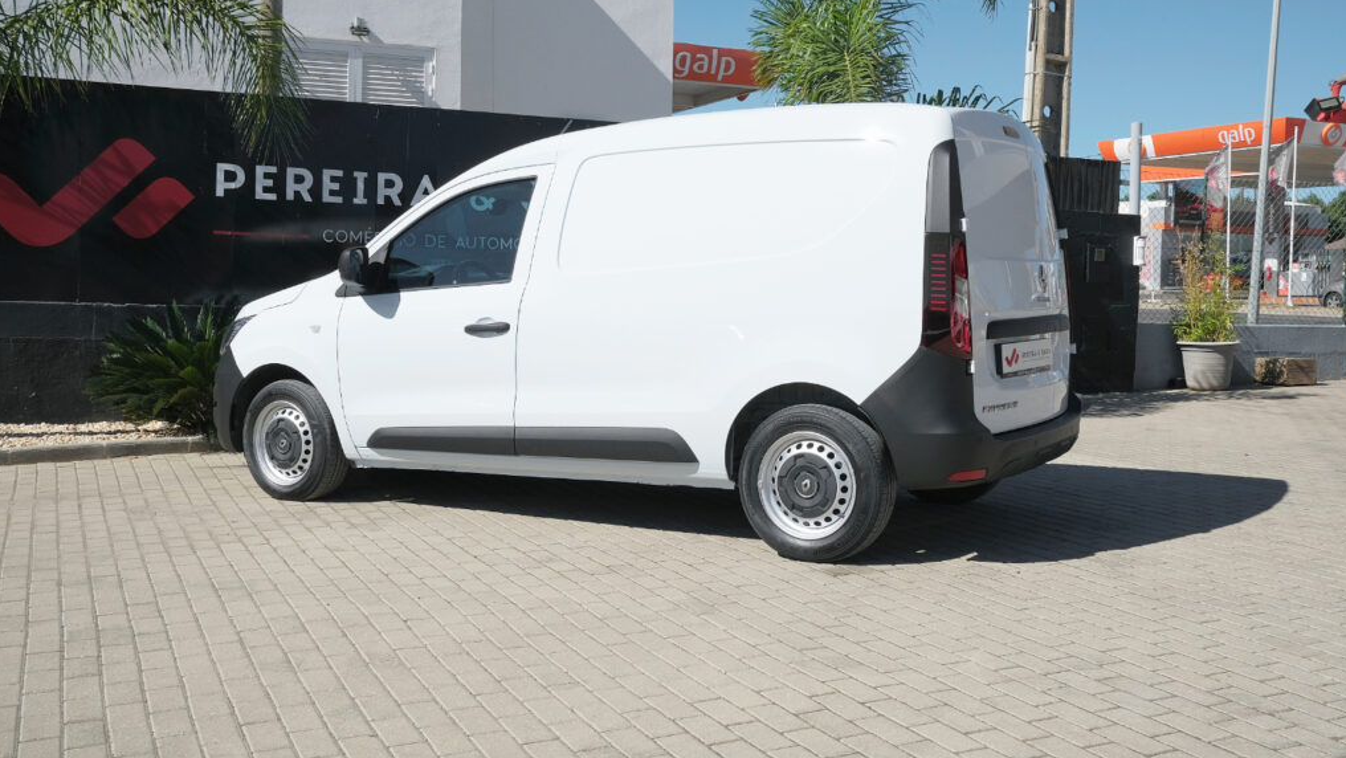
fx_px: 1357
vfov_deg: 31.2
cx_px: 674
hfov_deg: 52.8
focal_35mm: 38
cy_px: 343
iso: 160
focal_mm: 24.2
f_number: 9
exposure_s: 1/500
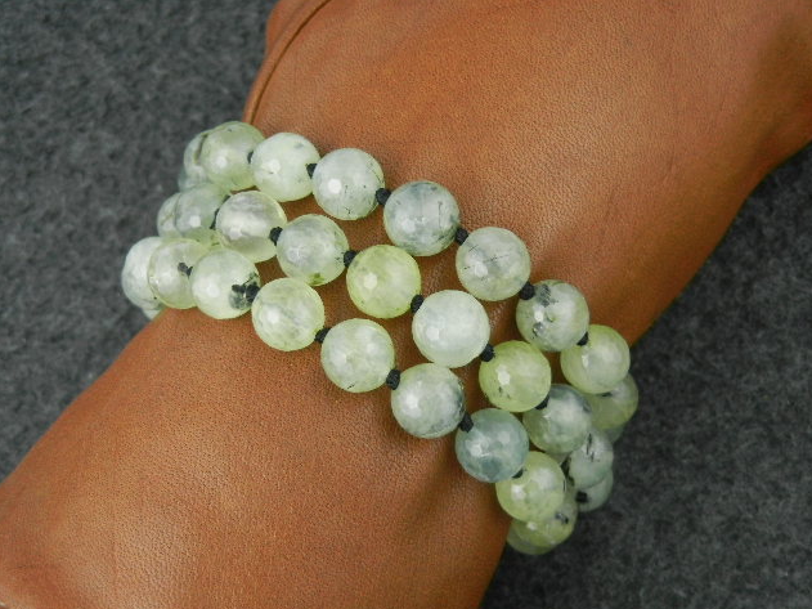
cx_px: 407
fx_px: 1618
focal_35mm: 69
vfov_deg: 21.3
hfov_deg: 28.2
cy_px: 308
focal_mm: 12.2
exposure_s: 1/5.4
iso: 200
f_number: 4.1
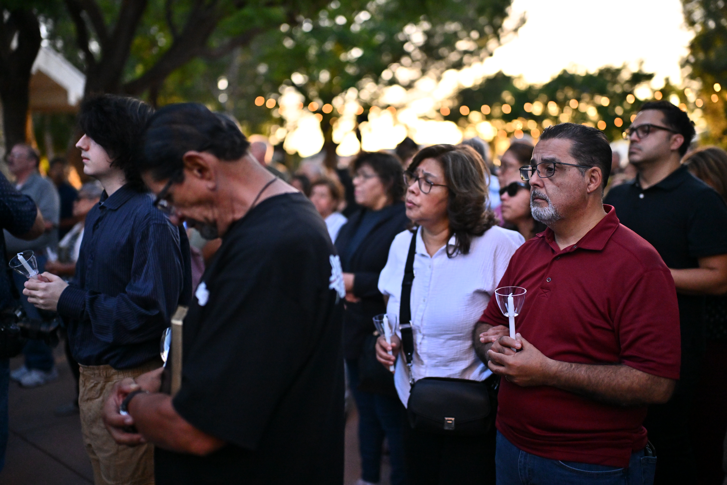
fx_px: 707
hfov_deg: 54.4
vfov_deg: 37.9
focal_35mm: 35
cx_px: 364
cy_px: 242
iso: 3200
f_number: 1.2
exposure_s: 1/16000
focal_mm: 35
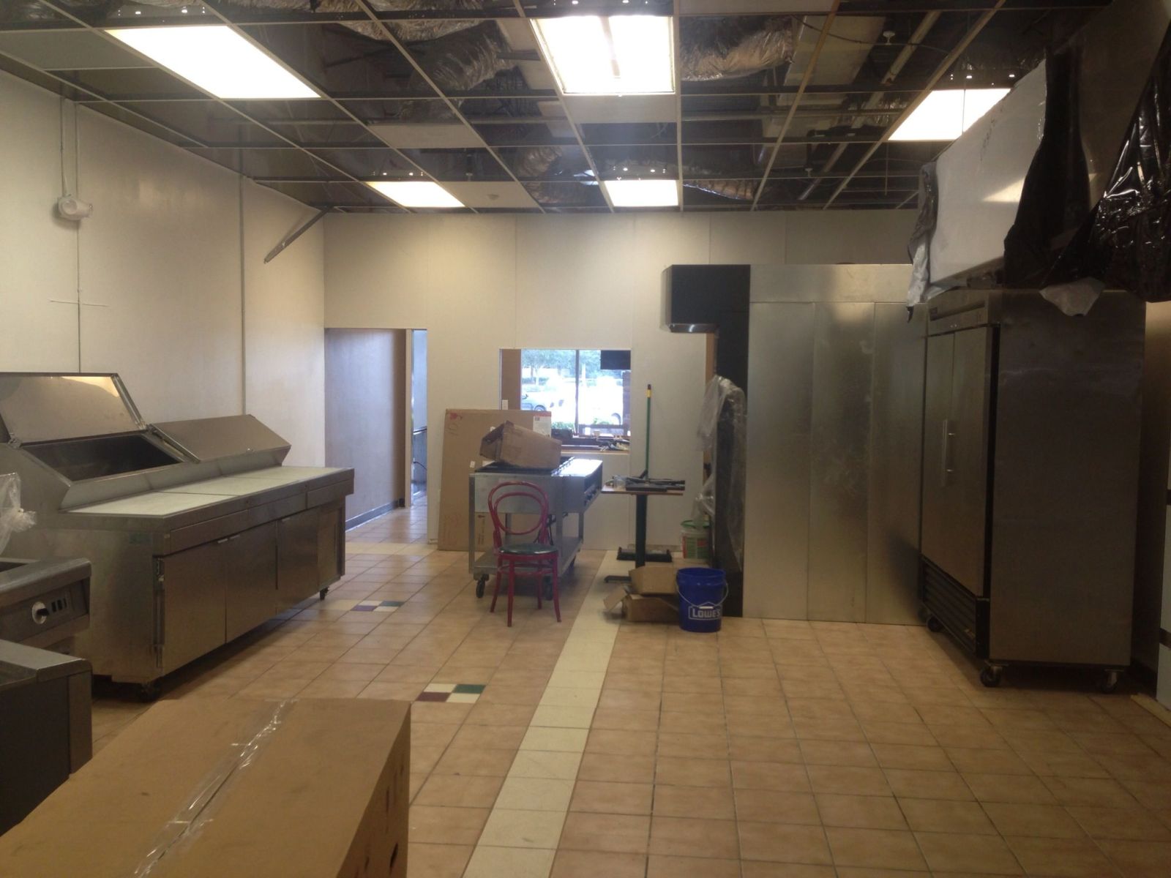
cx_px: 586
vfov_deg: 42.9
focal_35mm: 33
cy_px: 439
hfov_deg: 55.4
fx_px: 1116
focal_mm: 4.13
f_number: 2.4
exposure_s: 1/40
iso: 64
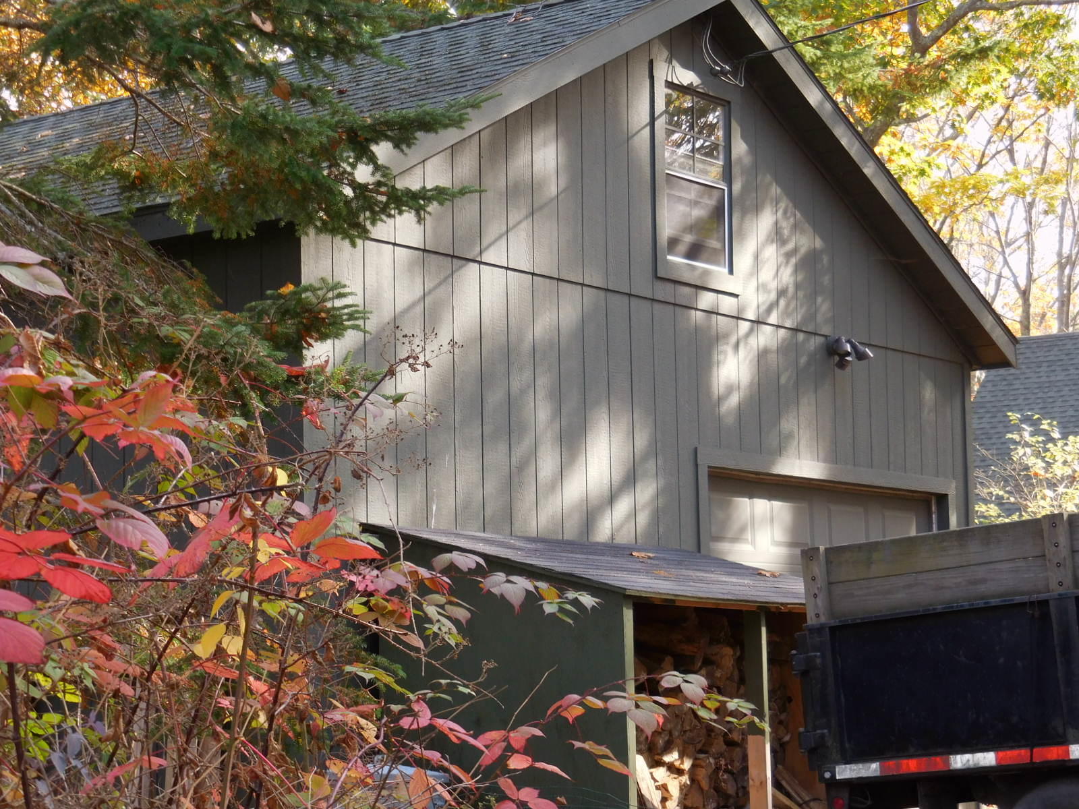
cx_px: 540
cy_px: 404
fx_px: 2525
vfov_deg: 18.2
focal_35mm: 81
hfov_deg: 24.1
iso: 160
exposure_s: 1/60
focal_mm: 14.5
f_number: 4.9
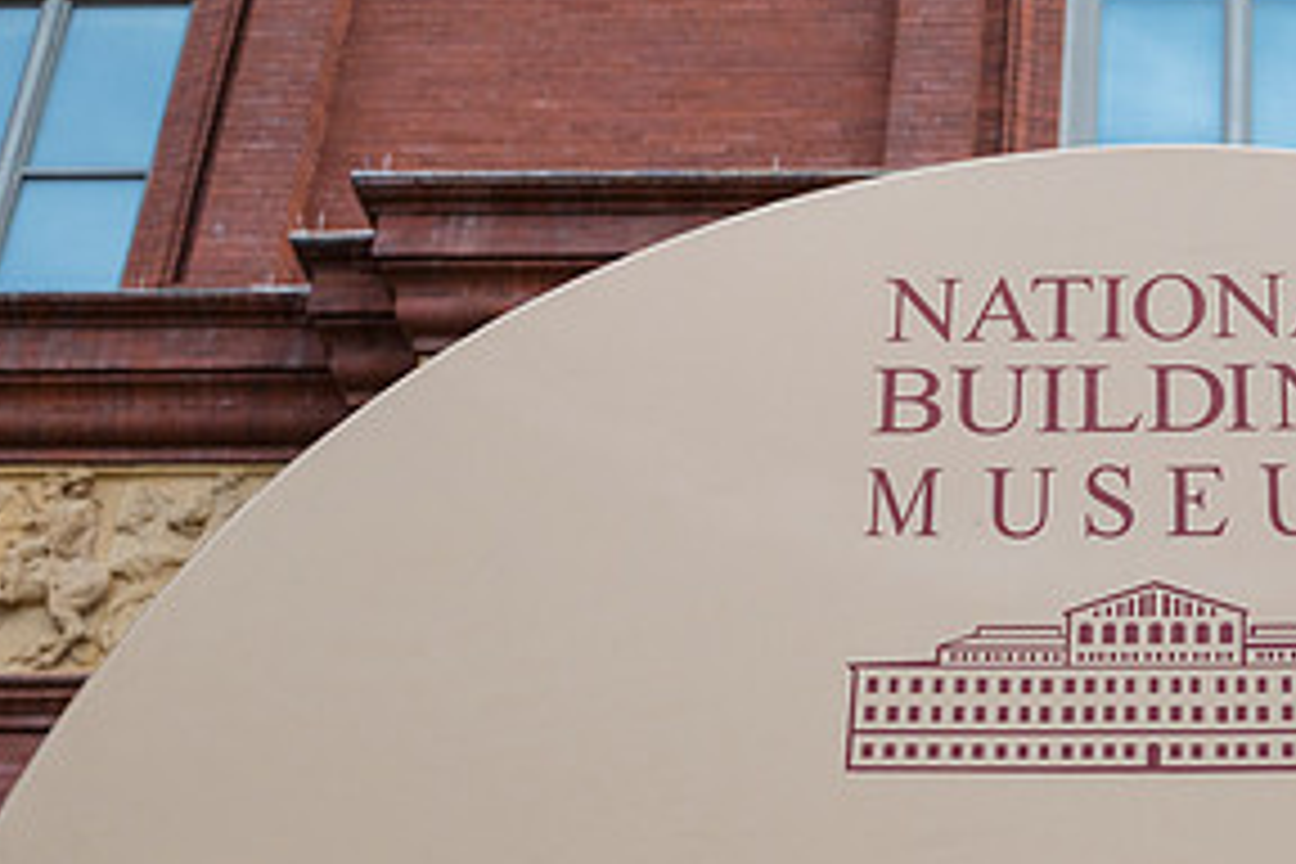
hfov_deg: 25.1
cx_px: 1198
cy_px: 601
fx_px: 2808
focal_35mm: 78
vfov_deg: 17.4
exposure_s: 1/2000
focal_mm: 38
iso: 800
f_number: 4
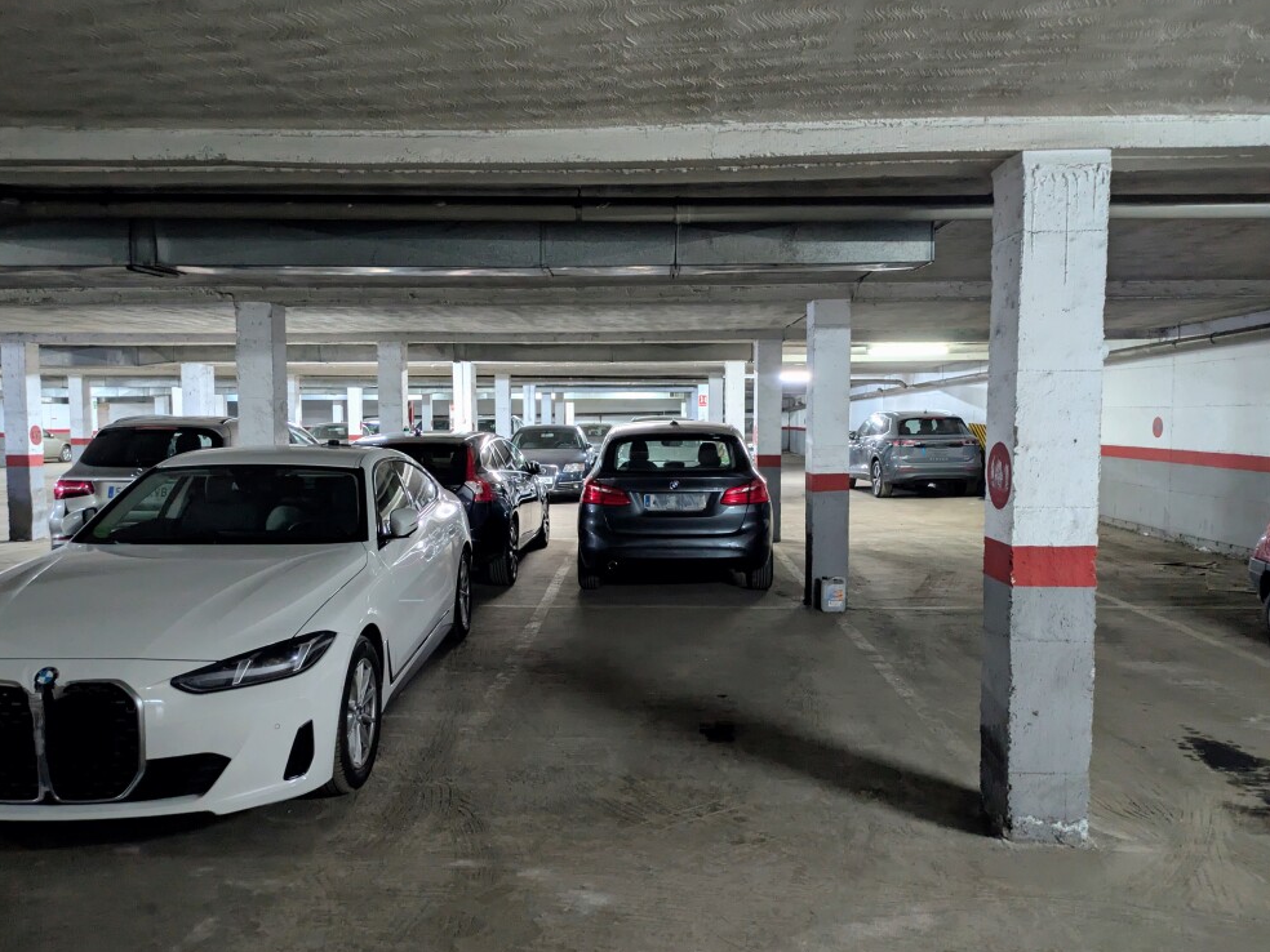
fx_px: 954
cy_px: 482
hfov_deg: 67.3
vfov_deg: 53.1
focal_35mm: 26
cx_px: 615
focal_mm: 5.43
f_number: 1.89
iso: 643
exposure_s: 1/16.7
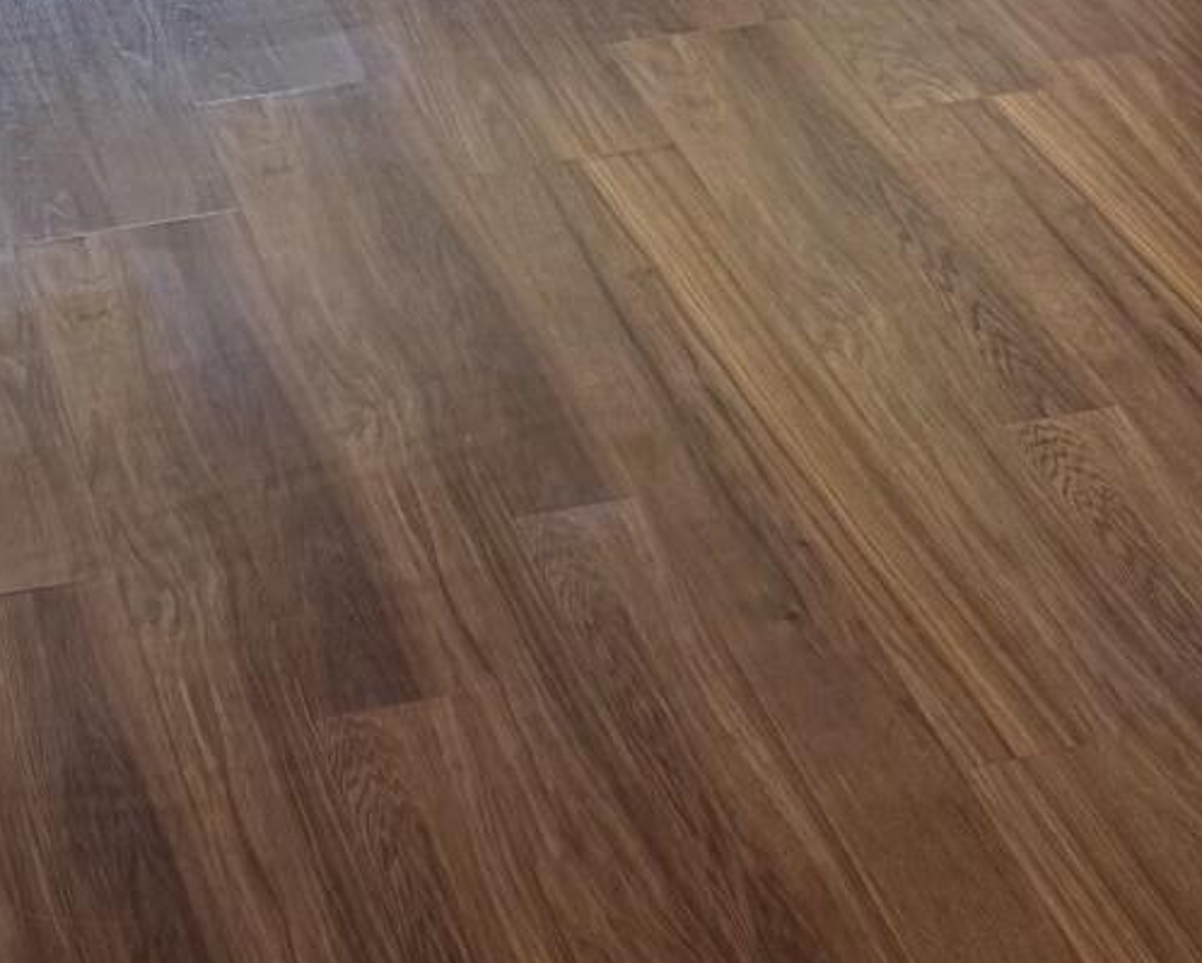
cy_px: -886
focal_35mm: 94
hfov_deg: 20.1
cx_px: 241
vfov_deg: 14.1
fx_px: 3346
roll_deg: +1.5
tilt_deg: -14.5
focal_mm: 6.76
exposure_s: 1/121
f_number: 1.78
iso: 64
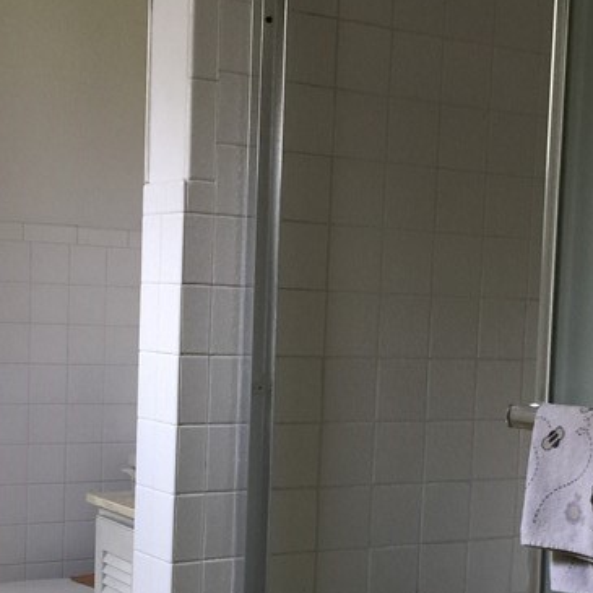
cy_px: 448
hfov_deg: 24.0
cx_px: 312
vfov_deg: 23.7
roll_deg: -2.2
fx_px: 1395
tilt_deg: -5.8
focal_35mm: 72
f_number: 2.2
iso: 32
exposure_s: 1/30
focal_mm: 4.15
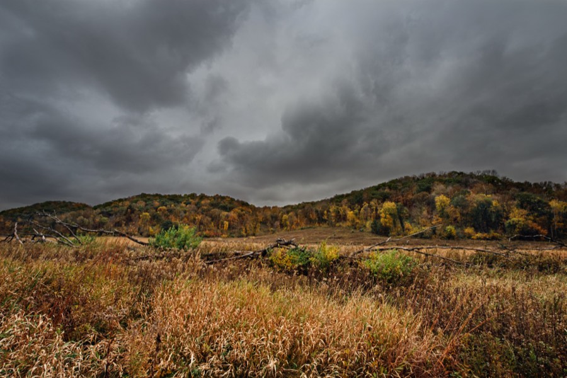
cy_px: 189
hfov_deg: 104.3
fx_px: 220
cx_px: 284
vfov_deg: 81.2
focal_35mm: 14
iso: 1000
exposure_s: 1/60
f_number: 22
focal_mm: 14
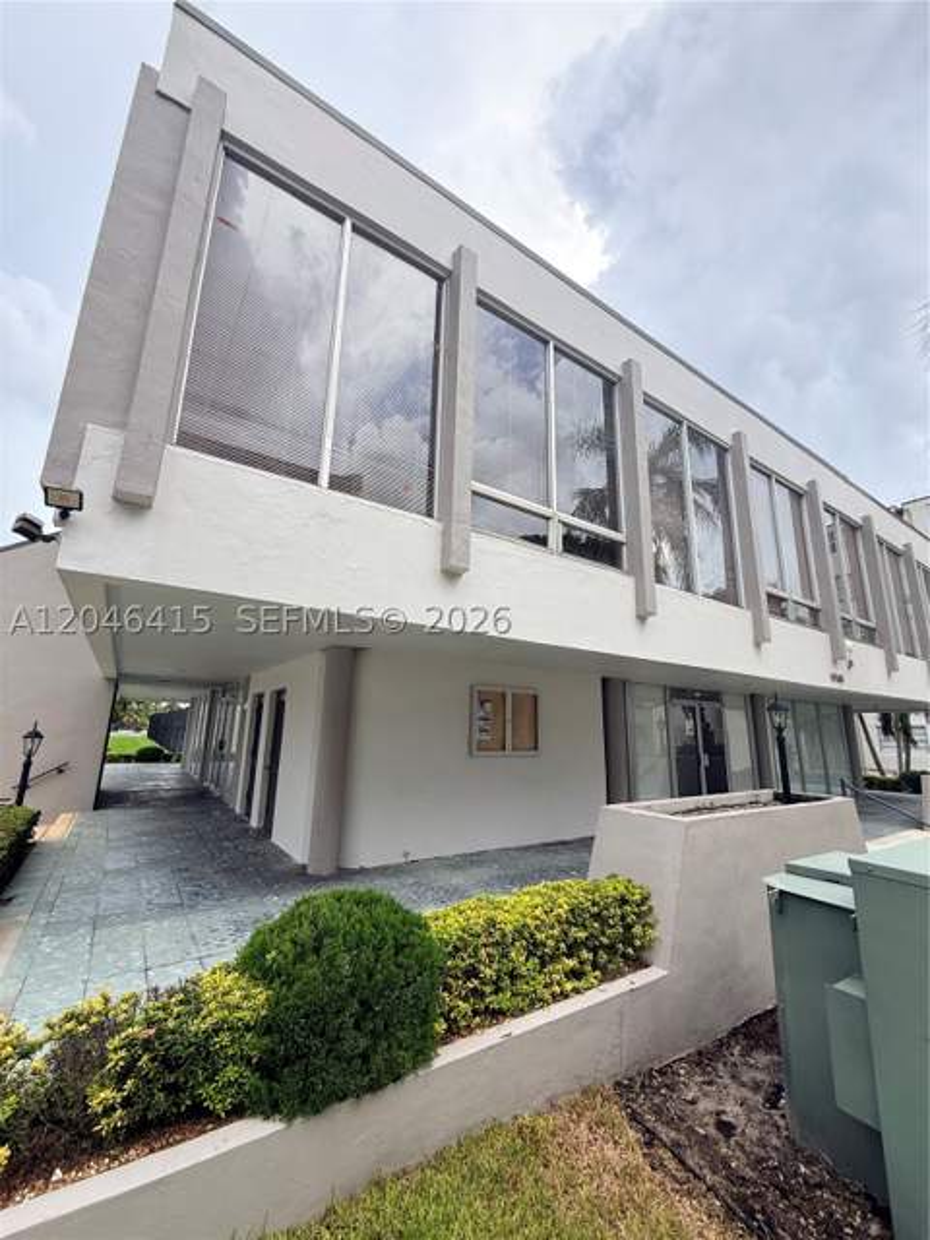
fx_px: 502
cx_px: 465
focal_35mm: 14
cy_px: 620
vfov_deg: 102.1
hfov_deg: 85.7
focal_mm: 2.22
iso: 50
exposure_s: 1/379
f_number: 2.2
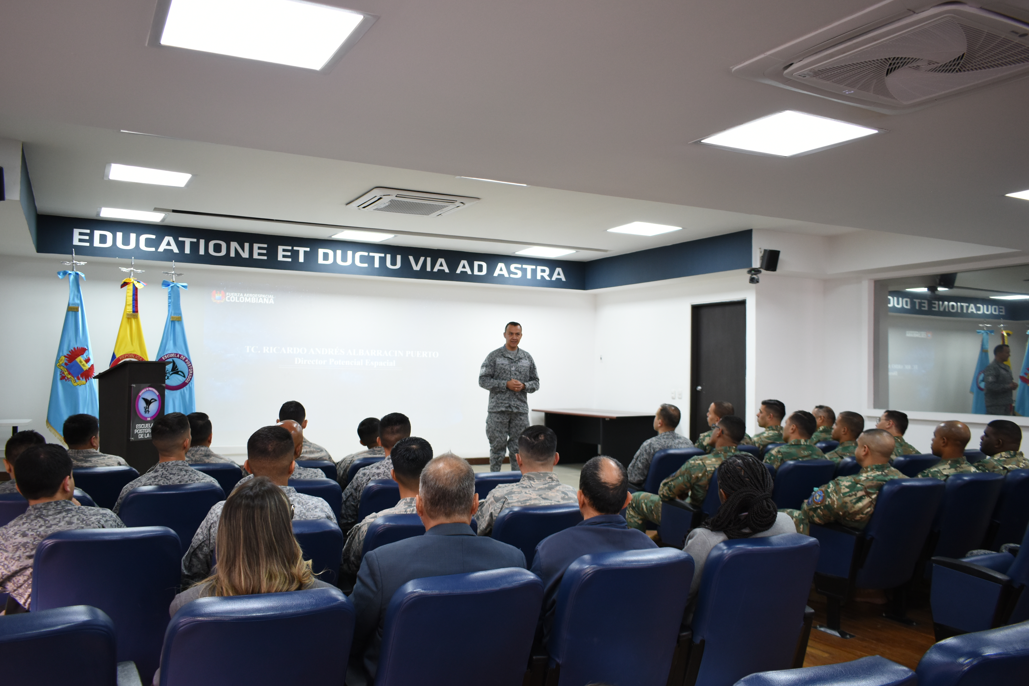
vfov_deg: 43.6
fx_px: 857
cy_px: 343
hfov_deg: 61.9
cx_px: 514
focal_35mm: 30
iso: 640
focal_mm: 20
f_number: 3.5
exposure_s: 1/60
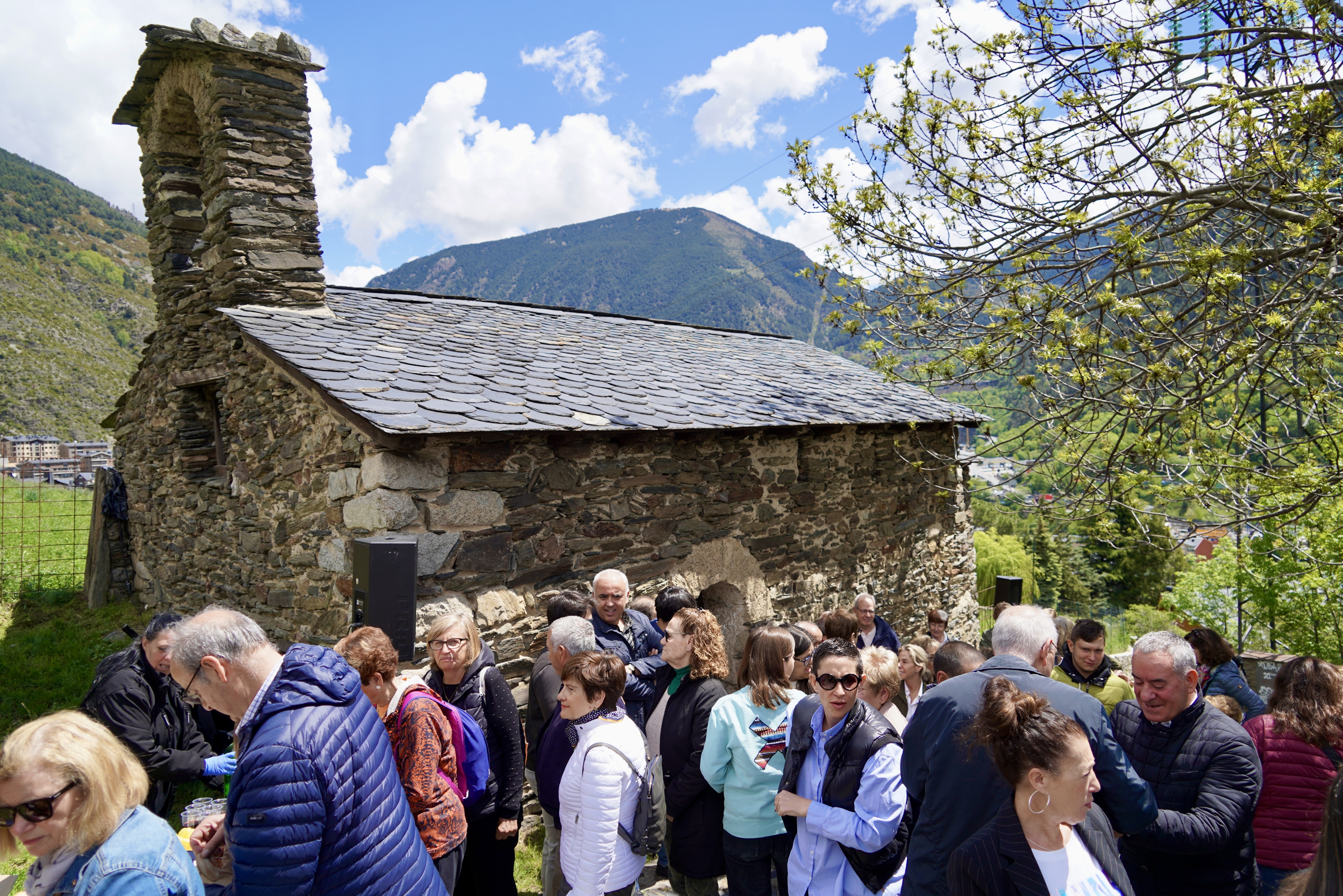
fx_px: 895
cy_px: 448
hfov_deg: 73.7
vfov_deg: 53.1
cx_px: 672
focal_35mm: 24
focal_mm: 24
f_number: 4.5
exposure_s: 1/500
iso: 100
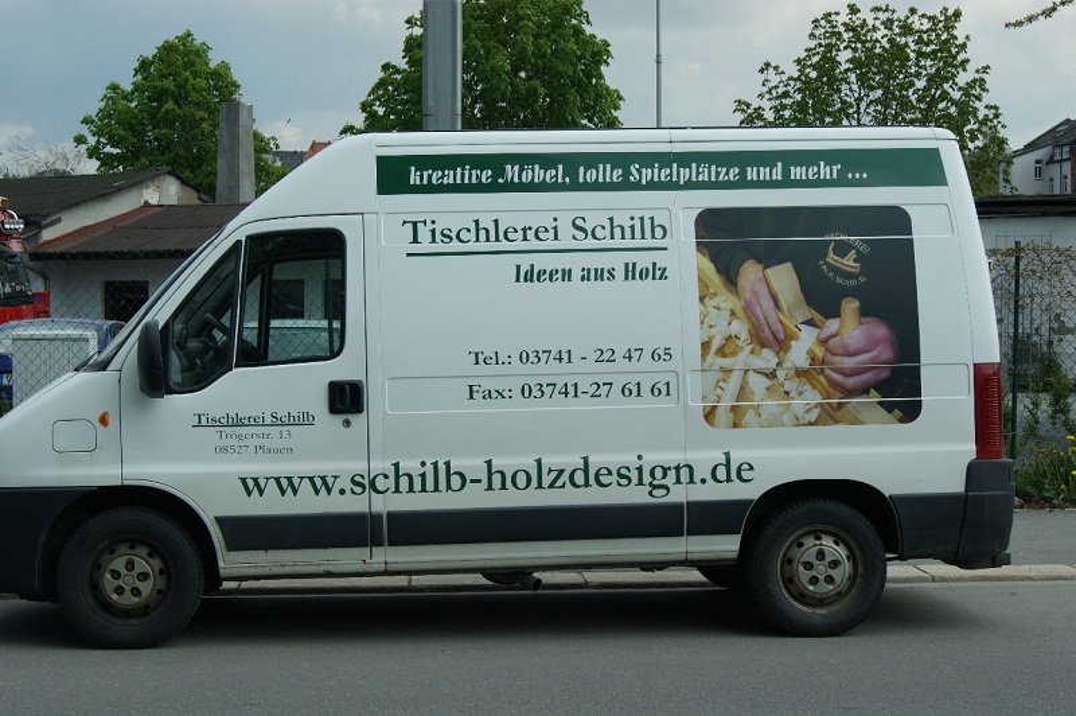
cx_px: 538
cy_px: 358
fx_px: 1568
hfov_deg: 37.9
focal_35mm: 52
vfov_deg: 25.7
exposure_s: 1/160
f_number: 10
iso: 100
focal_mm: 35
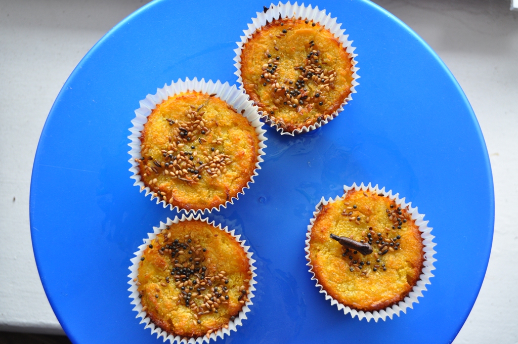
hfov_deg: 46.5
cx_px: 259
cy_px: 172
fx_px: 604
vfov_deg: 31.8
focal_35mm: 42
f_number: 5.6
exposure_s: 1/60
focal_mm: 28
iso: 640
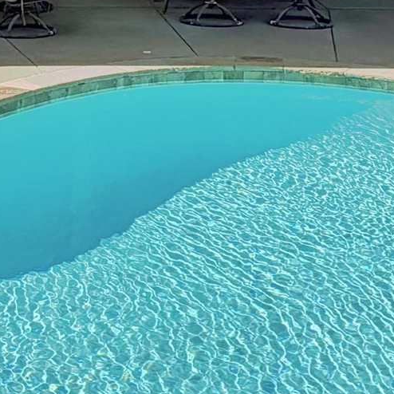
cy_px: -211
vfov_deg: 19.4
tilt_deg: +1.9
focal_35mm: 77
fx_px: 992
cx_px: 21
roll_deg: -0.2
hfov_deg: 21.8
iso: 25
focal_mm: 2.22
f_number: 2.2
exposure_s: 1/770
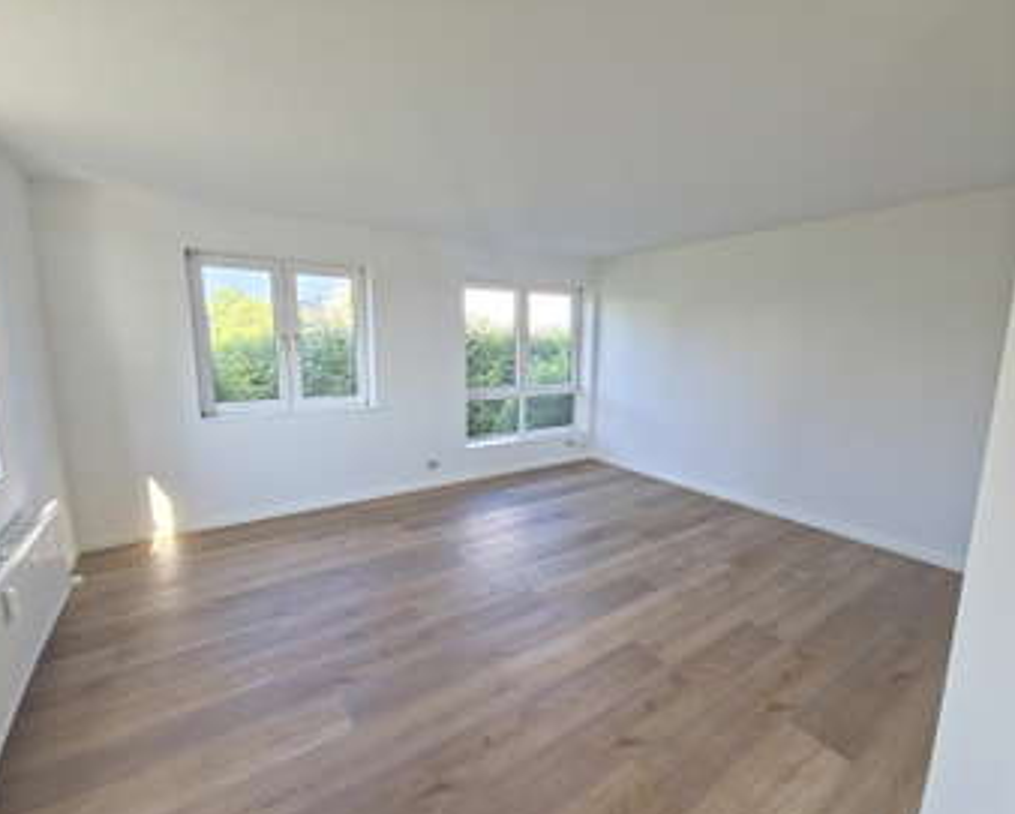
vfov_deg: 88.1
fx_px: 421
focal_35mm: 14
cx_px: 521
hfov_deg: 100.6
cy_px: 412
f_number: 2.2
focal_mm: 2.2
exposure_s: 1/100
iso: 64
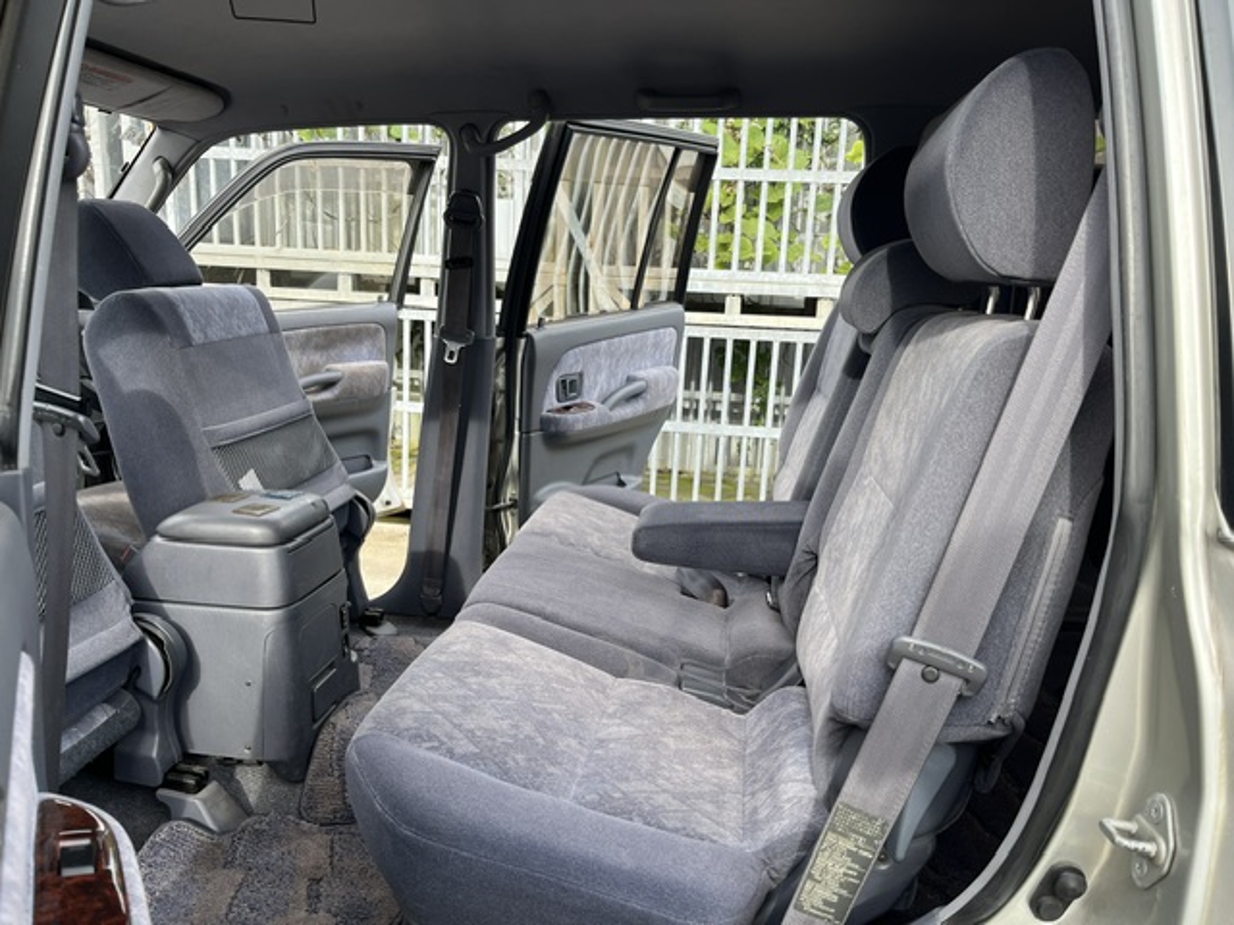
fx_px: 927
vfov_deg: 53.1
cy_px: 462
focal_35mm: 26
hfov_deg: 67.3
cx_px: 617
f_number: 1.6
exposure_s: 1/407
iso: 50
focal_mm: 5.1
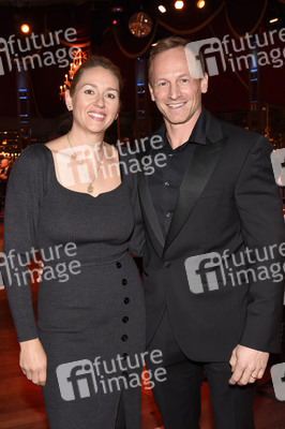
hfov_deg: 42.3
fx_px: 369
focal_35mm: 31
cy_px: 214
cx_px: 142
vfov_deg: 60.3
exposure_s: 1/60
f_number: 6.3
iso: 2500
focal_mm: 31
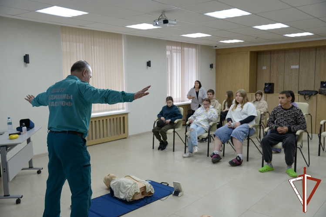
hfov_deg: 55.8
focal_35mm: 34
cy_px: 108
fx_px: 308
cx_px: 163
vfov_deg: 38.9
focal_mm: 34
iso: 500
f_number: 4.5
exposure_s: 1/125
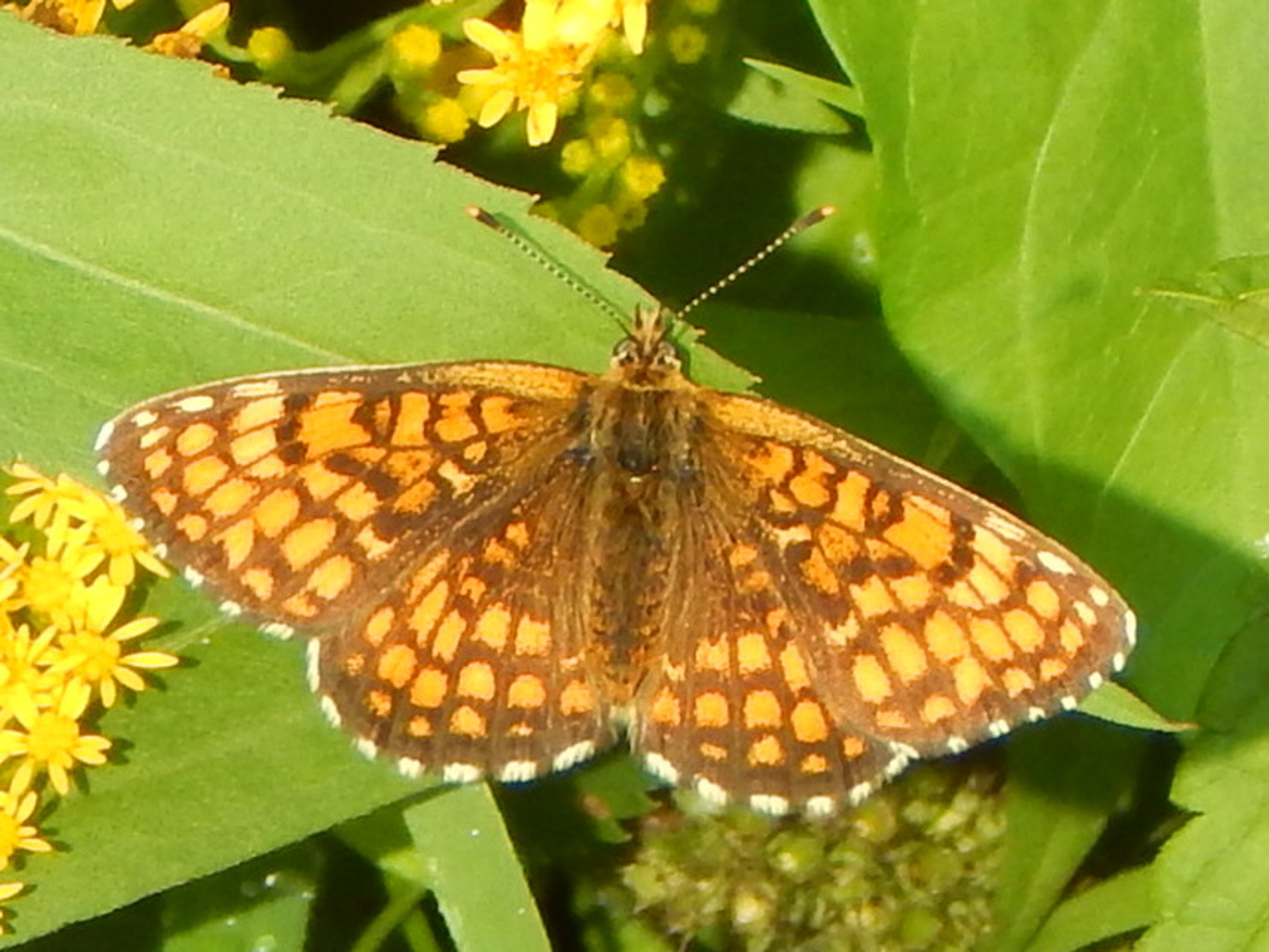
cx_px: 634
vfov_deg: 9.3
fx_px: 5866
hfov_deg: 12.3
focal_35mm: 160
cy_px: 476
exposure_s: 1/400
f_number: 5.1
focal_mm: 28.7
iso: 125
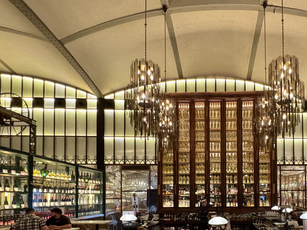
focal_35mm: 25
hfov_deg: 67.0
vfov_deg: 50.6
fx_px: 222
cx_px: 210
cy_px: 193
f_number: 2.2
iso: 640
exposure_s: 1/49
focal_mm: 2.22
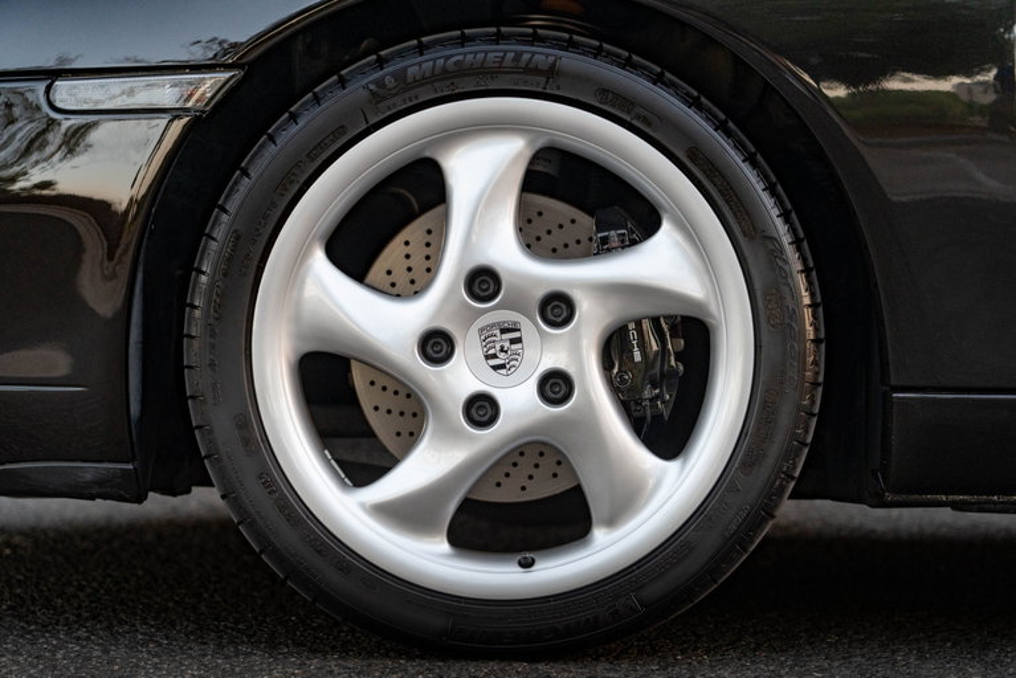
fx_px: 2661
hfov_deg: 21.6
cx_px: 508
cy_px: 347
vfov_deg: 14.5
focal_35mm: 94
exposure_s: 1/100
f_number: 4
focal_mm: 92
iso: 2000
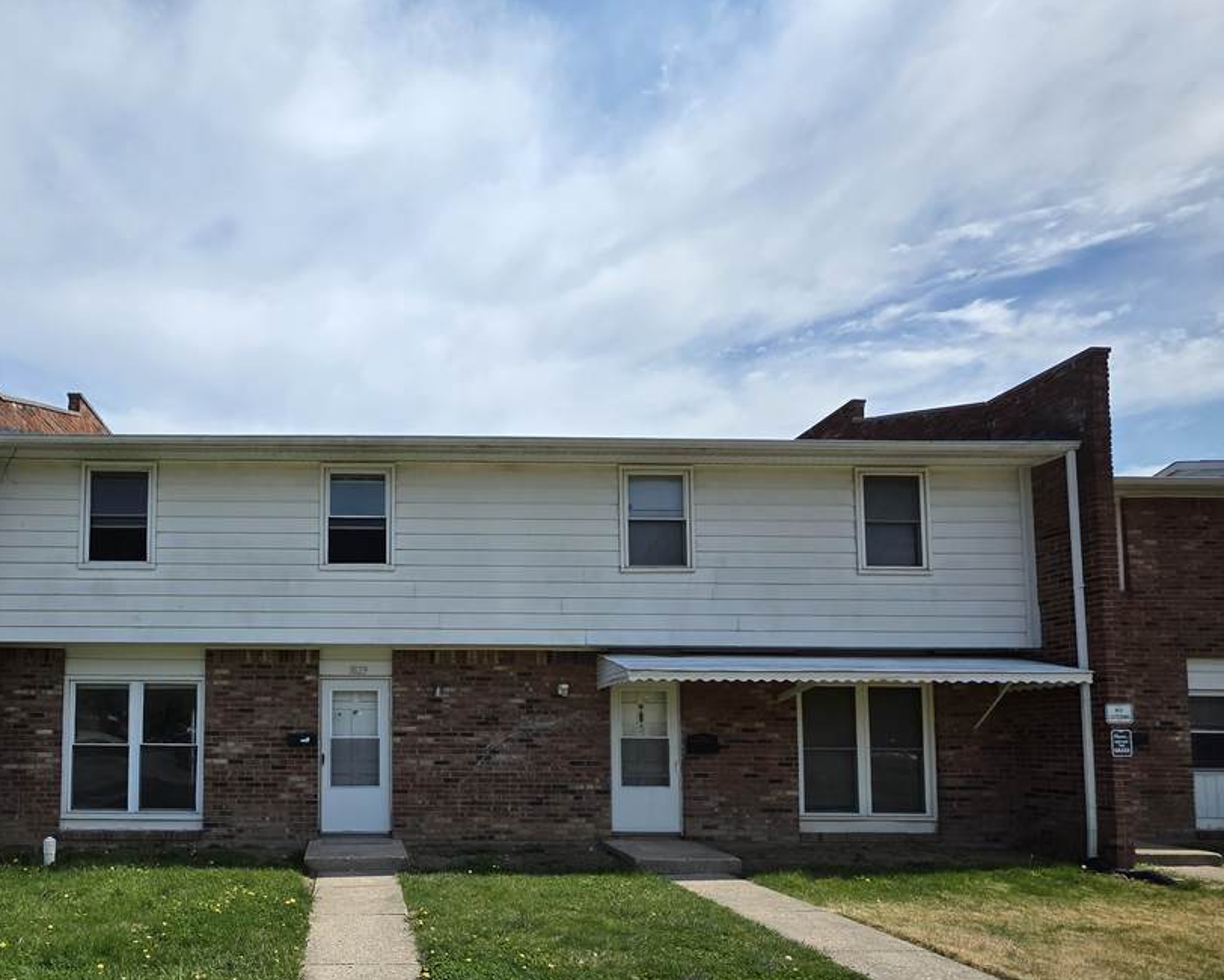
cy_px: 697
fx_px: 725
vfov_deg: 65.2
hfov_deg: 76.3
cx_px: 356
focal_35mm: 20
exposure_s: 1/3657
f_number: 1.9
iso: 40
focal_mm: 2.2
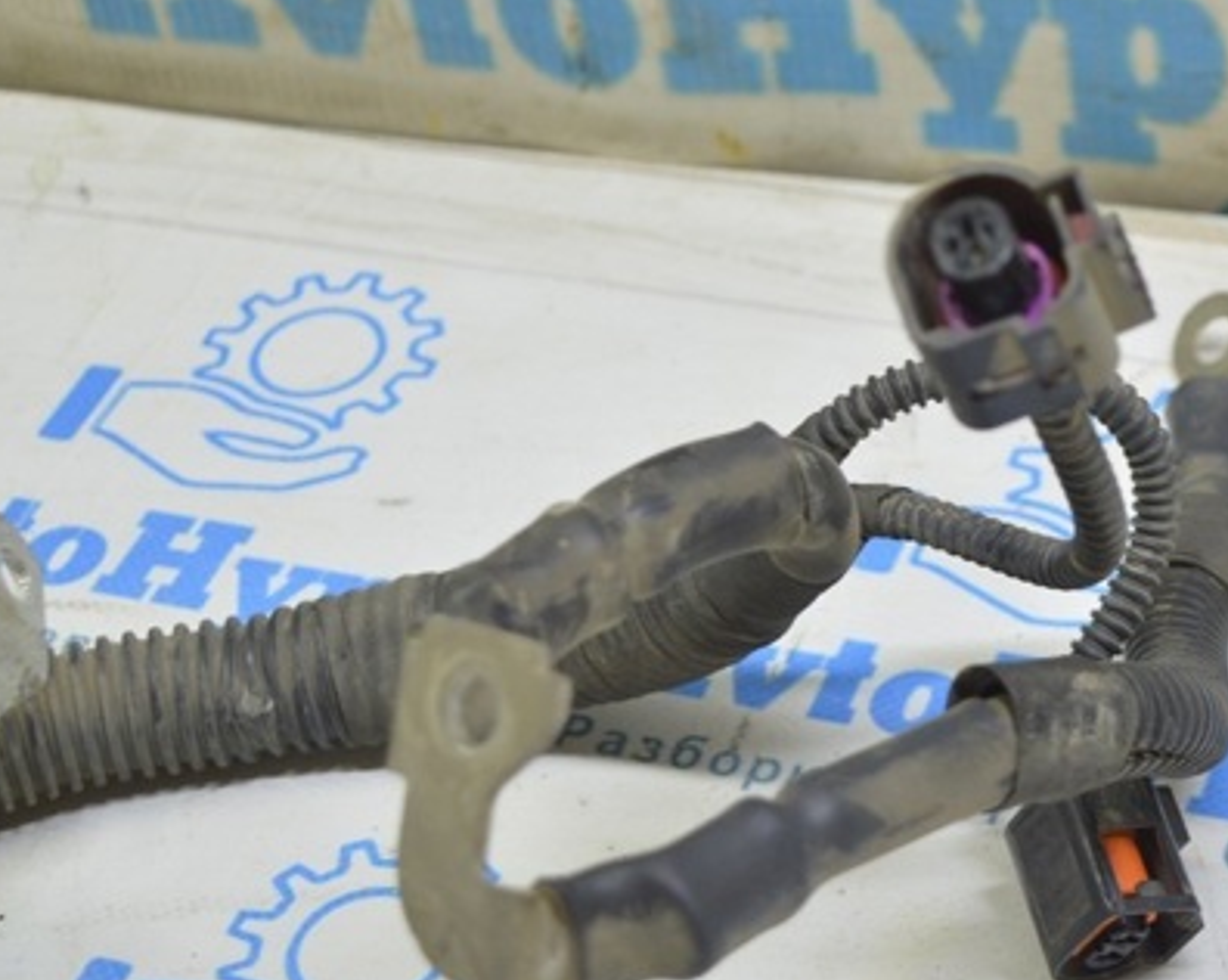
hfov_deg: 20.9
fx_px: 3304
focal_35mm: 91
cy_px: 557
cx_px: 899
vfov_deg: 16.9
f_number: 5.6
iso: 400
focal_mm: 40
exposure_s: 1/20
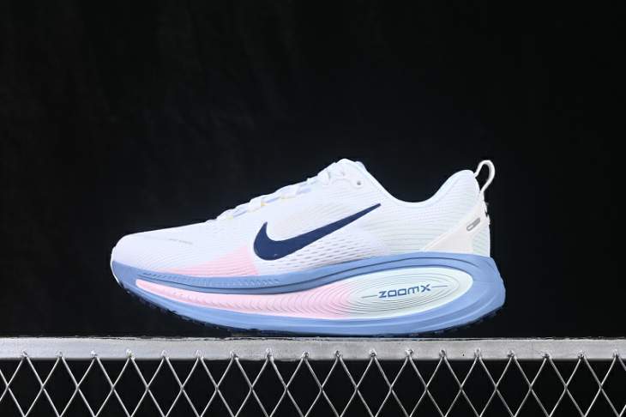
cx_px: 313
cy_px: 208
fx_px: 1304
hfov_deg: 27.0
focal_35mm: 75
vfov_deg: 18.2
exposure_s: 1/80
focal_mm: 50
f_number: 8
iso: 160
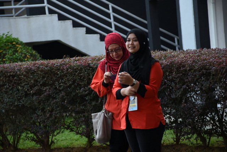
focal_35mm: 168
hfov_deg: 12.2
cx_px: 114
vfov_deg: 8.2
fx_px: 1060
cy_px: 76
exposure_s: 1/100
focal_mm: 112
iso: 160
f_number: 5.6
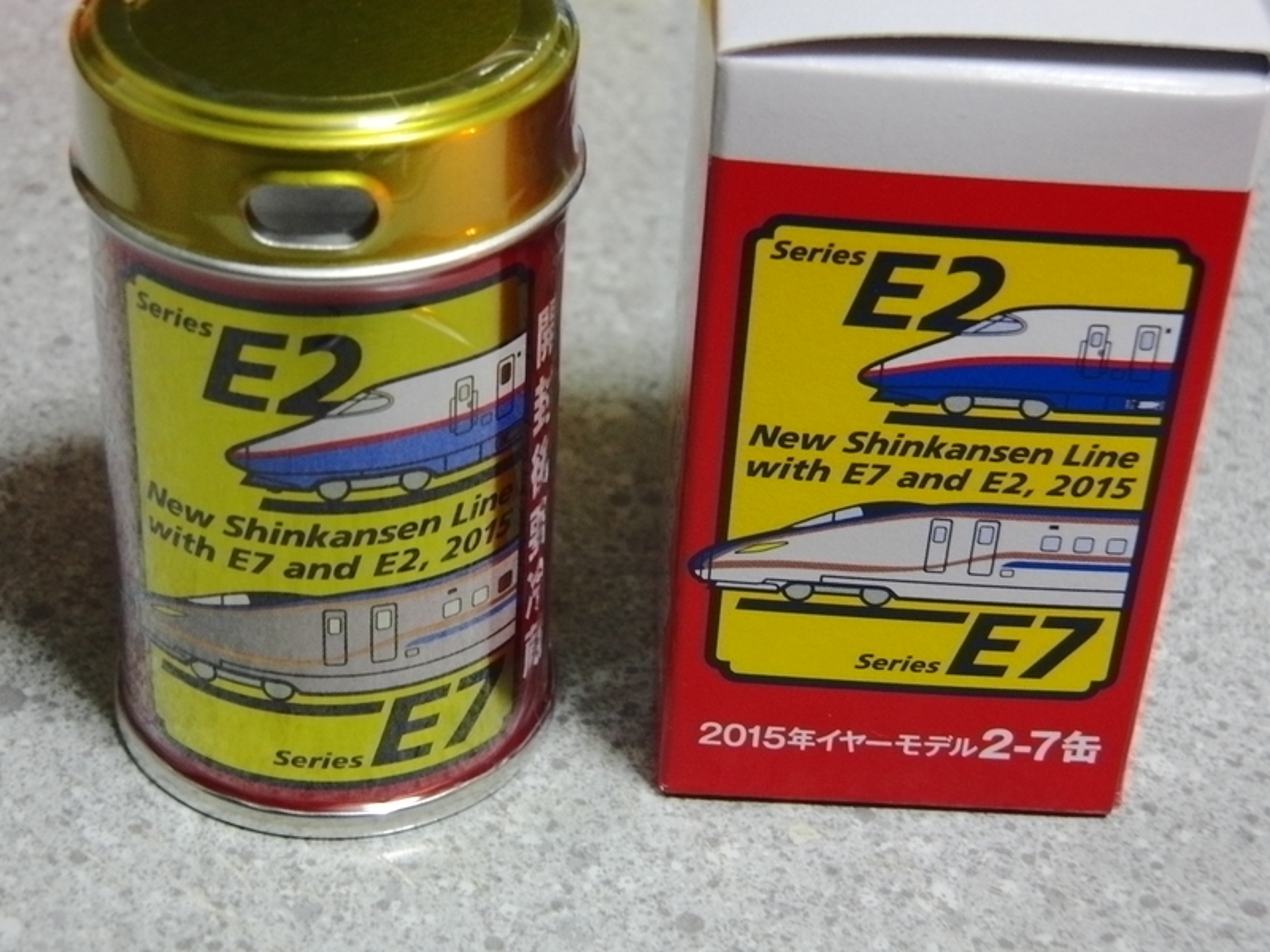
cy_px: 476
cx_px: 635
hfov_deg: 29.4
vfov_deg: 22.3
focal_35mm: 66
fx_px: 2421
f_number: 4.4
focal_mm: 11.6
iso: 400
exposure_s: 1/13
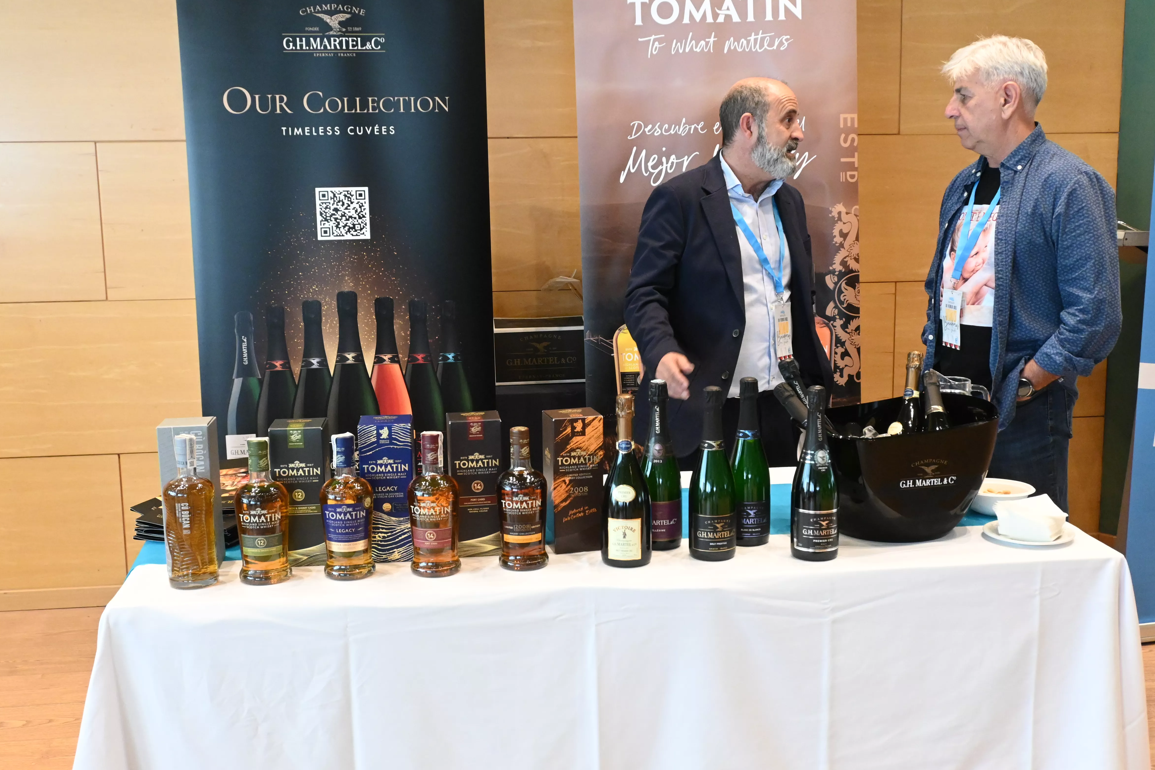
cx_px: 605
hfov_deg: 48.6
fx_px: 1280
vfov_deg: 33.5
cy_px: 390
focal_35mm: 40
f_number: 6.3
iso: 3200
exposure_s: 1/125
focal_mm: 22.5
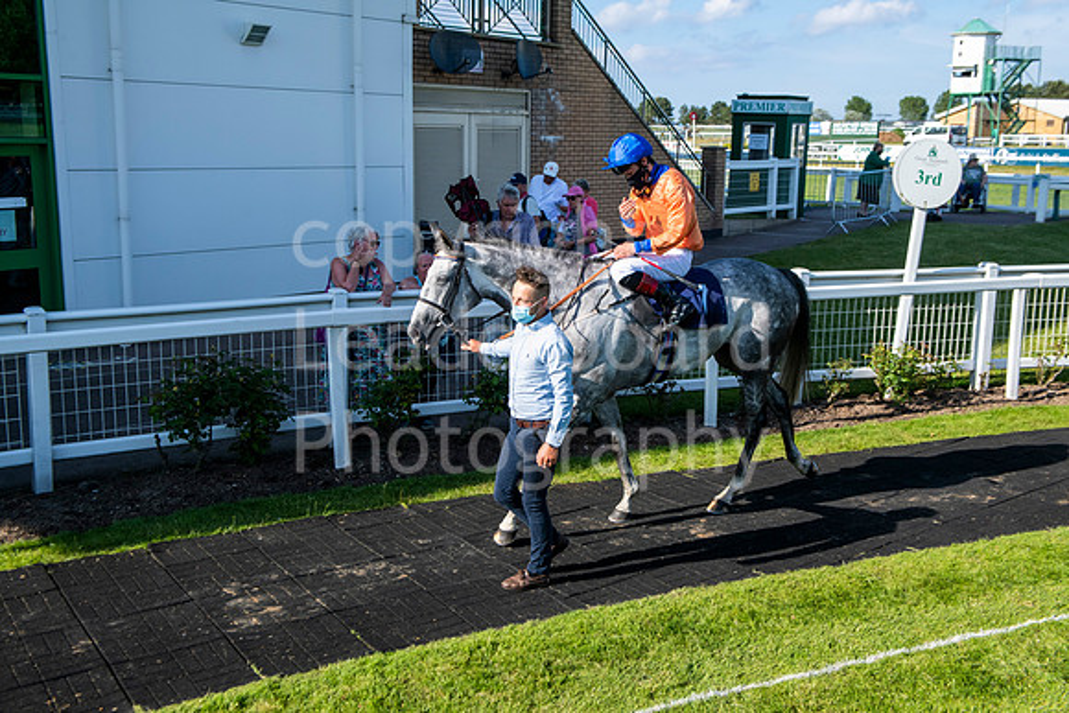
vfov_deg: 35.1
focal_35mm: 38
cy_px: 356
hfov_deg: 50.7
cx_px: 534
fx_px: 1129
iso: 400
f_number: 7.1
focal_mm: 38
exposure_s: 1/800
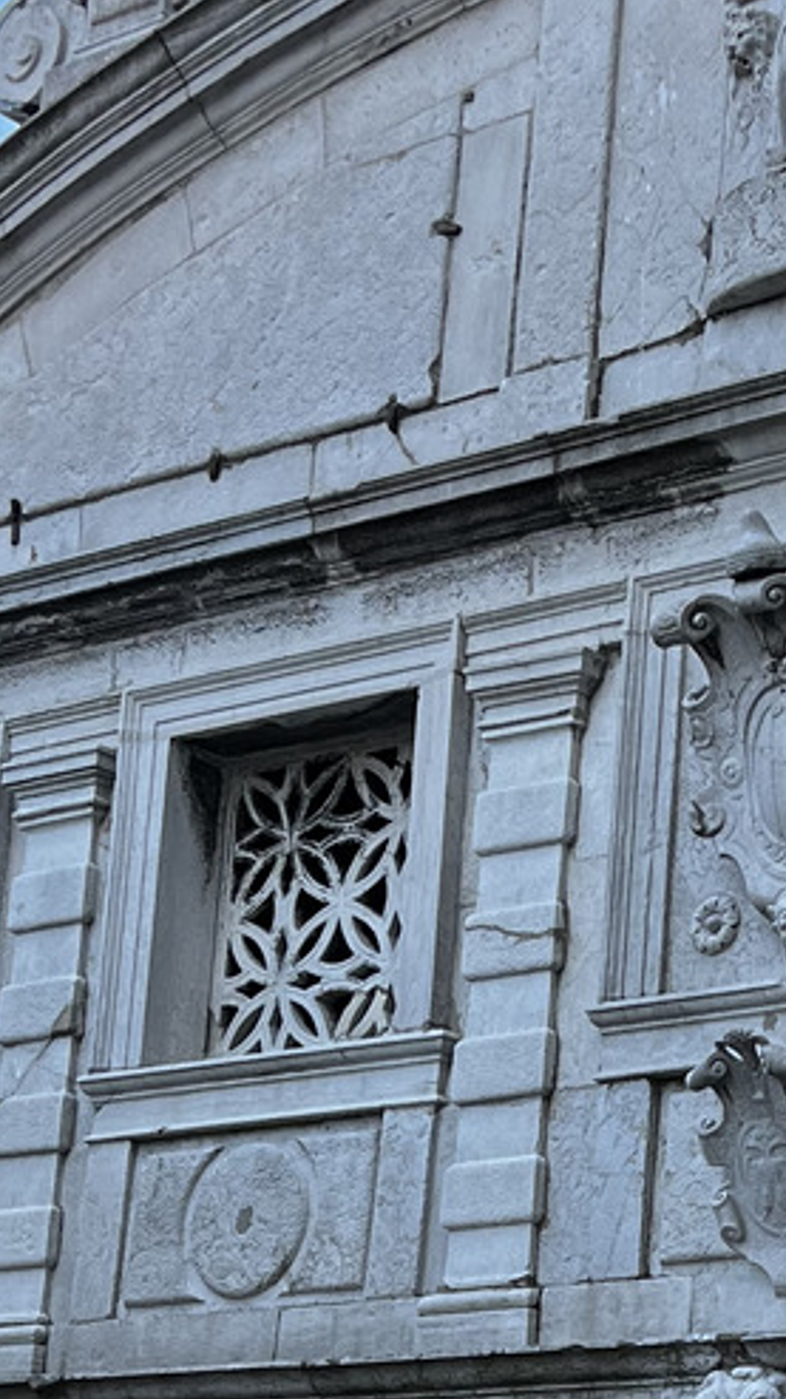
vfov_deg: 22.8
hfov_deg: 12.8
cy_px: 1161
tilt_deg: +11.4
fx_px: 3412
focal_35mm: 92
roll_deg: -2.9
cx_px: 917
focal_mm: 5.7
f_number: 1.5
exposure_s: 1/965
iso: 50
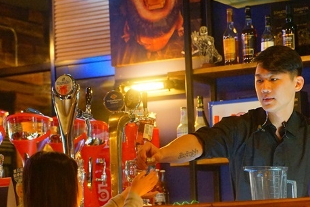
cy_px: 135
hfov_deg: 16.8
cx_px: 165
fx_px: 1050
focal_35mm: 122
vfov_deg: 11.2
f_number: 4
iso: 3200
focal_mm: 70
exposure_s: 1/80
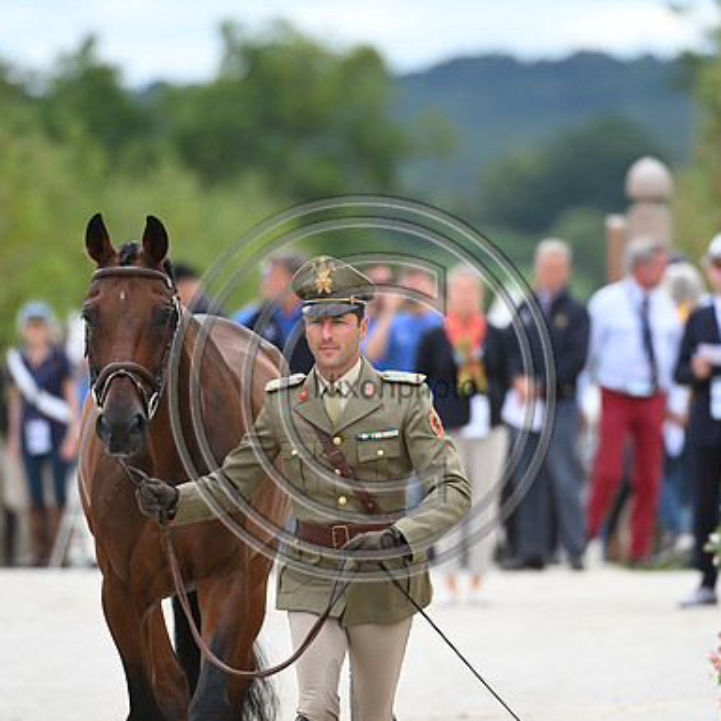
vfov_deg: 3.4
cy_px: 361
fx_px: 12089
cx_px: 342
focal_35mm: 513
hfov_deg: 3.4
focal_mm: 400
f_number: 5.6
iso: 900
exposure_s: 1/1600
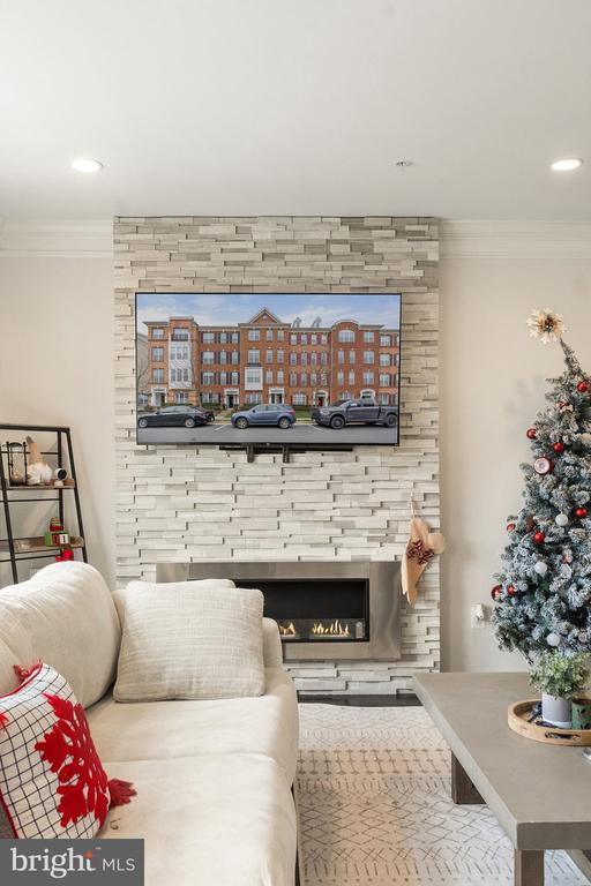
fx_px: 739
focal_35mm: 30
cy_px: 443
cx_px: 296
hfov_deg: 43.6
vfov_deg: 61.9
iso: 640
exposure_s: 1/5
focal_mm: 20
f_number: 8
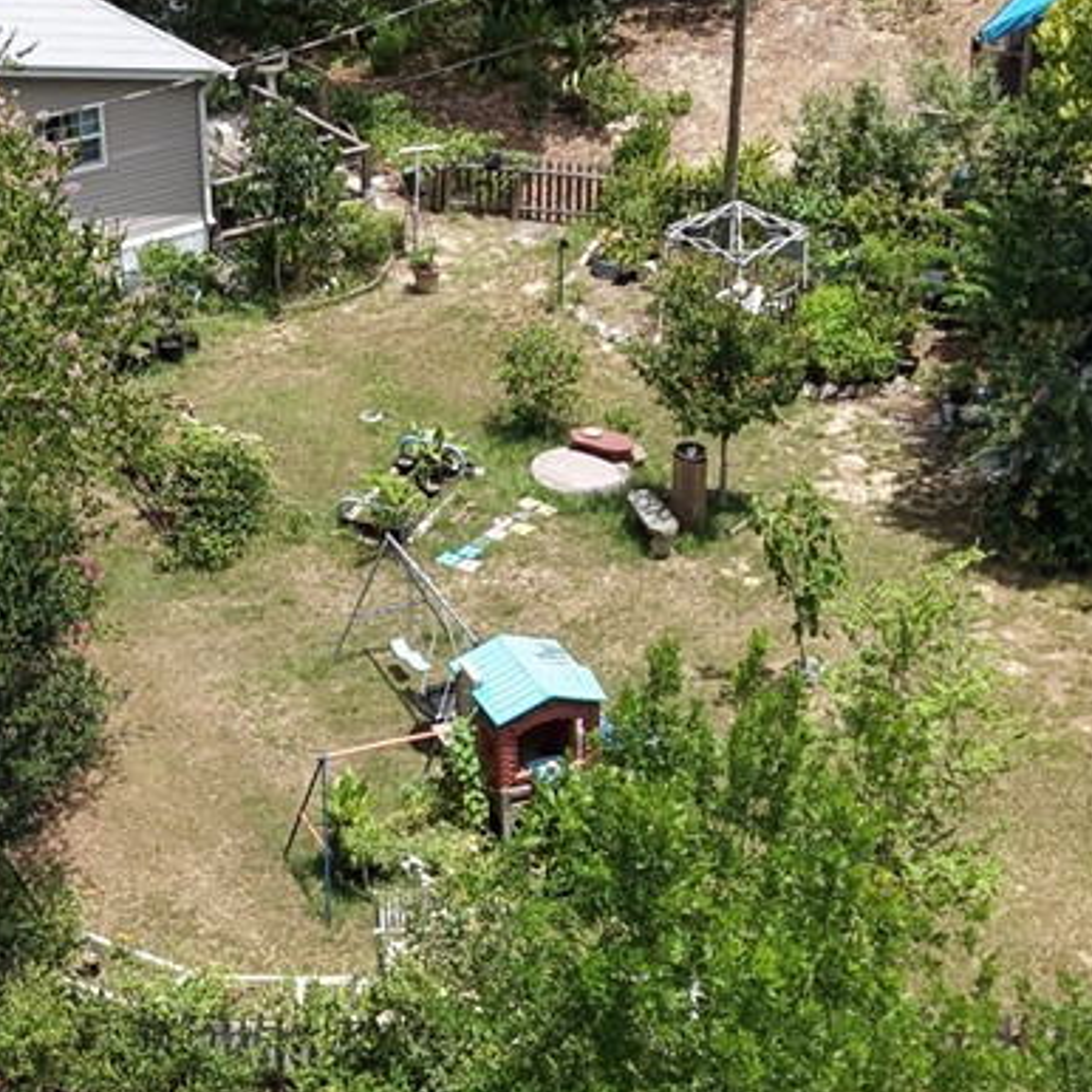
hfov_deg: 19.7
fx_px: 3141
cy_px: 716
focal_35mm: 88
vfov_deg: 19.7
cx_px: 422
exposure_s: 1/320
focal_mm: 8.67
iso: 130
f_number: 1.8
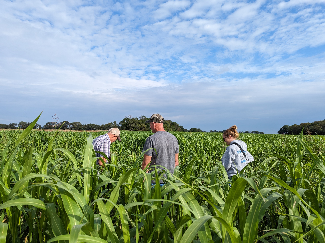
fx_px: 225
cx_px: 162
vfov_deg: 56.8
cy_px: 122
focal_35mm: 24
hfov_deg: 71.6
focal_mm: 6.81
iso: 54
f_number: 1.85
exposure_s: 1/1855
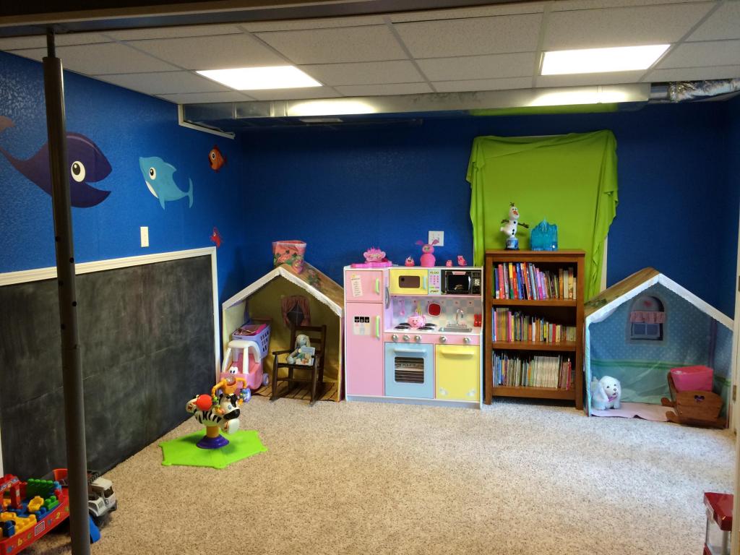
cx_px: 370
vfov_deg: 48.2
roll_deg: +0.9
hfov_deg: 61.7
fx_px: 620
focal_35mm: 29
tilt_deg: -6.4
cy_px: 278
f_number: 2.2
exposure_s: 1/30
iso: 100
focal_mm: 4.15
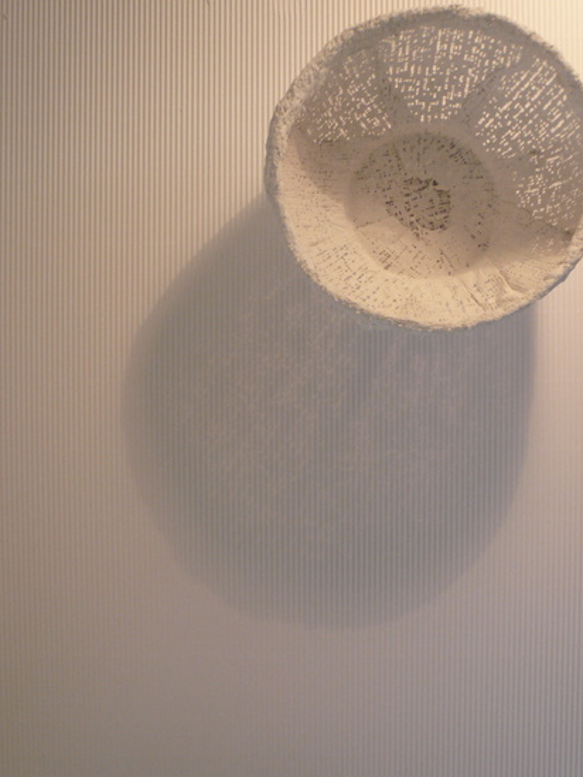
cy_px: 427
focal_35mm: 34
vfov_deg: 53.9
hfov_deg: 41.8
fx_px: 763
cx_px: 307
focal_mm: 4.6
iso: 200
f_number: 2.8
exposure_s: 1/200
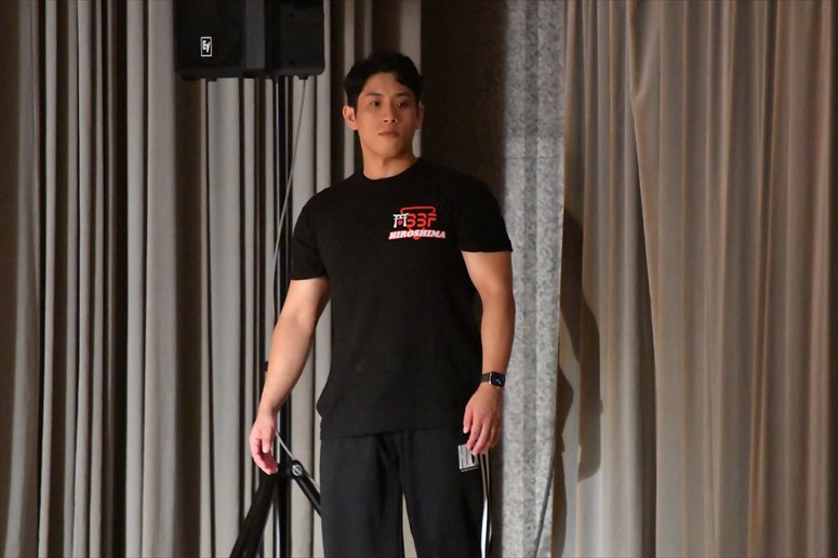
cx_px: 419
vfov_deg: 3.1
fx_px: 10470
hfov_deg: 4.6
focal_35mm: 450
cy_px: 279
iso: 20000
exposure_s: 1/400
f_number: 5.6
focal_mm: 300
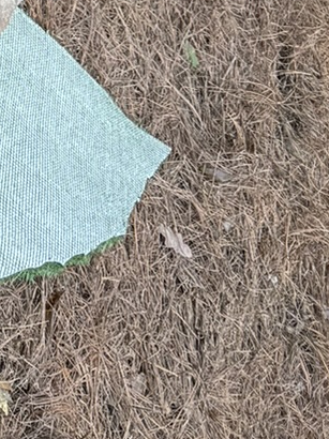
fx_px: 1522
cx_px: -459
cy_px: -444
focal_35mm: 120
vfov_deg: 13.9
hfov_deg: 10.6
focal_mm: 6.76
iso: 50
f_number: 1.78
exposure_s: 1/137
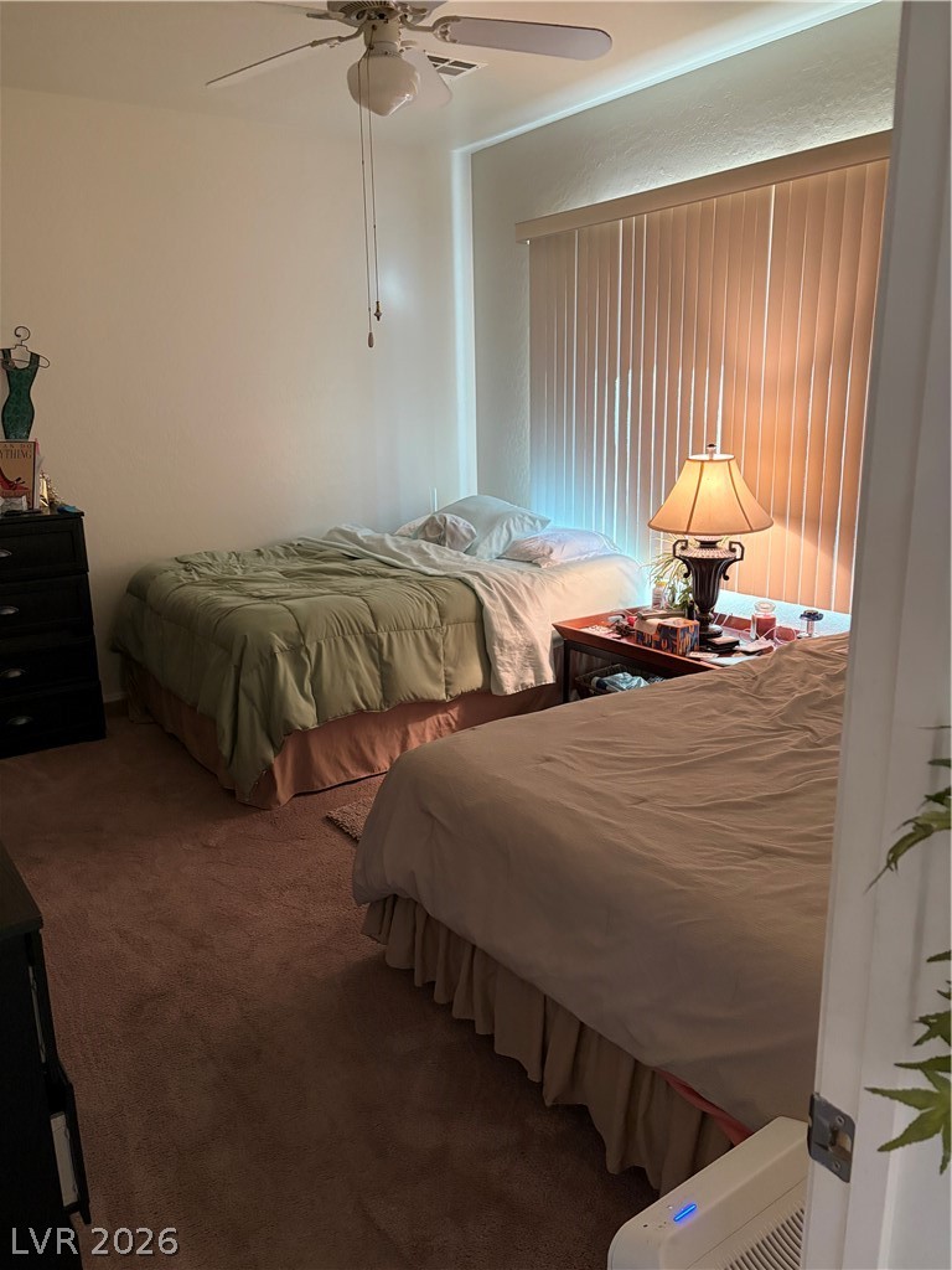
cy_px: 635
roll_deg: +1.1
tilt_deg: -13.6
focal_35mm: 26
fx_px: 953
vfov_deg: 67.3
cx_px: 476
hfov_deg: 53.1
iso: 400
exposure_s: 1/60
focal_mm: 5.96
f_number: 1.6
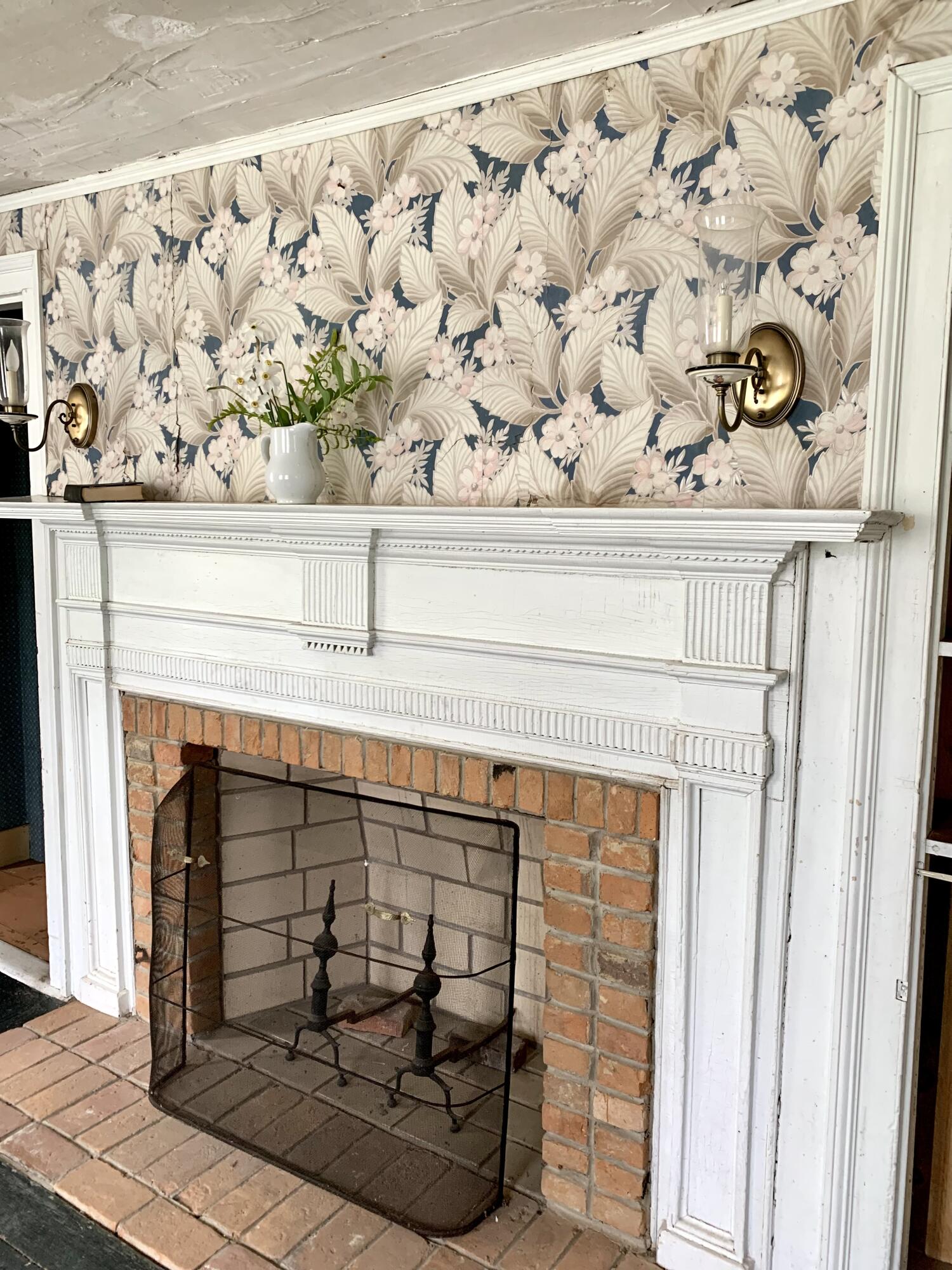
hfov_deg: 53.1
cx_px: 476
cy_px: 635
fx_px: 953
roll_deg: -0.4
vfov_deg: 67.3
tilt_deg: -6.0
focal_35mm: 26
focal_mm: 4.25
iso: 100
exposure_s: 1/60
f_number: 1.8
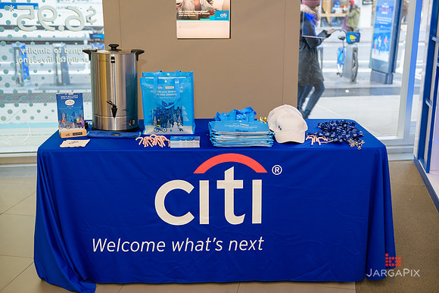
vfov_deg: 29.9
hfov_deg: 43.6
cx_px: 220
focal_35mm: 45
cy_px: 146
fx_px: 549
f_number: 3.2
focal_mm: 45
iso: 800
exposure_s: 1/125
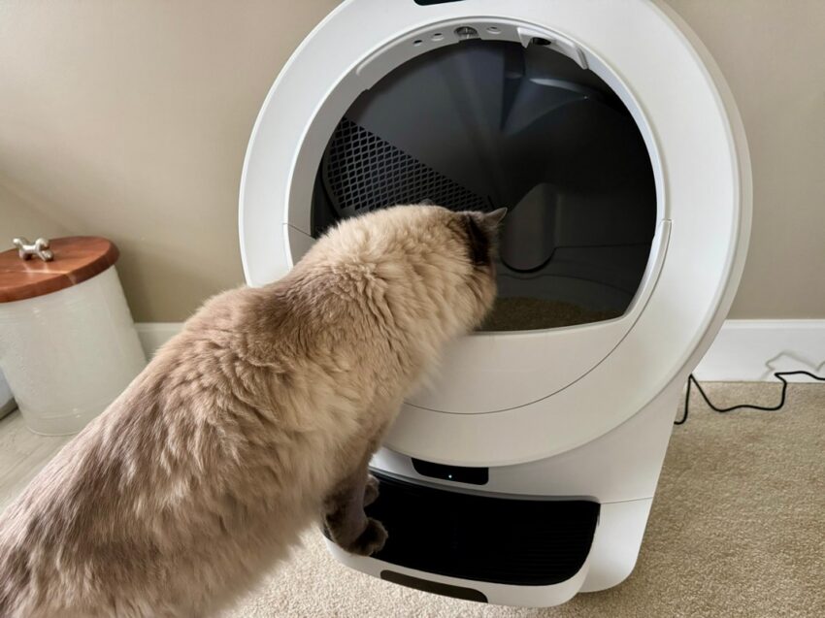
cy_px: 309
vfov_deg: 56.8
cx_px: 412
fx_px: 572
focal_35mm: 24
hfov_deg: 71.6
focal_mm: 6.76
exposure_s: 1/60
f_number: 1.78
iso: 800
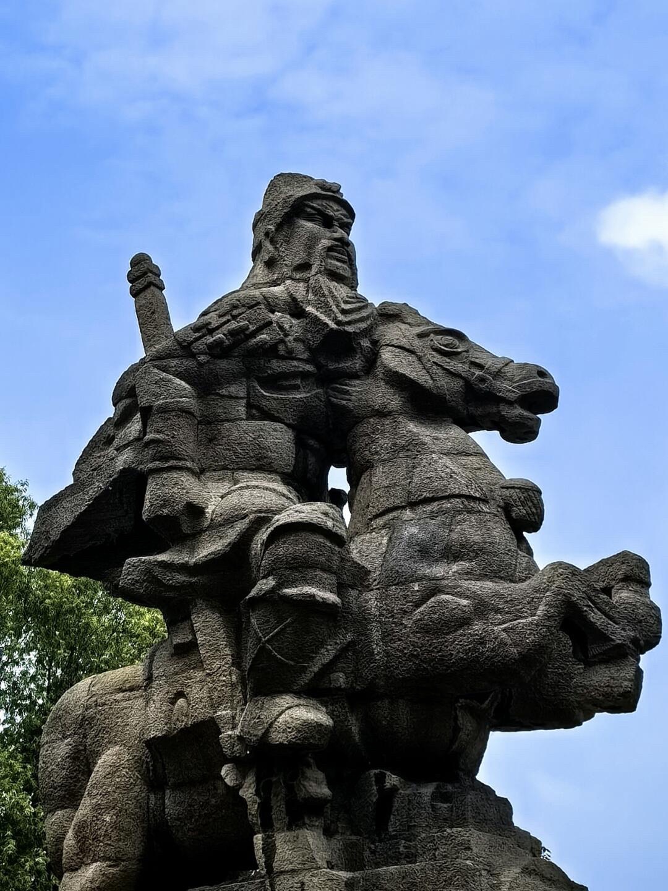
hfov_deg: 29.7
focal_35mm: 49
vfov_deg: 38.9
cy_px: 446
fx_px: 1261
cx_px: 334
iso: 50
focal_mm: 5.75
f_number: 2
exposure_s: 1/2421
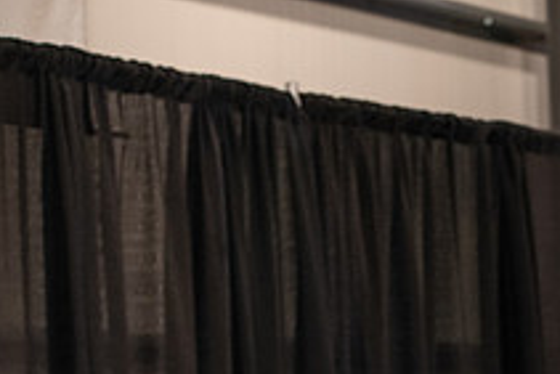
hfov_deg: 10.4
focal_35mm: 192
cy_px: 511
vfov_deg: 7.1
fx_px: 2989
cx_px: 759
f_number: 5
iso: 2500
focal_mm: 70
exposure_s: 1/200
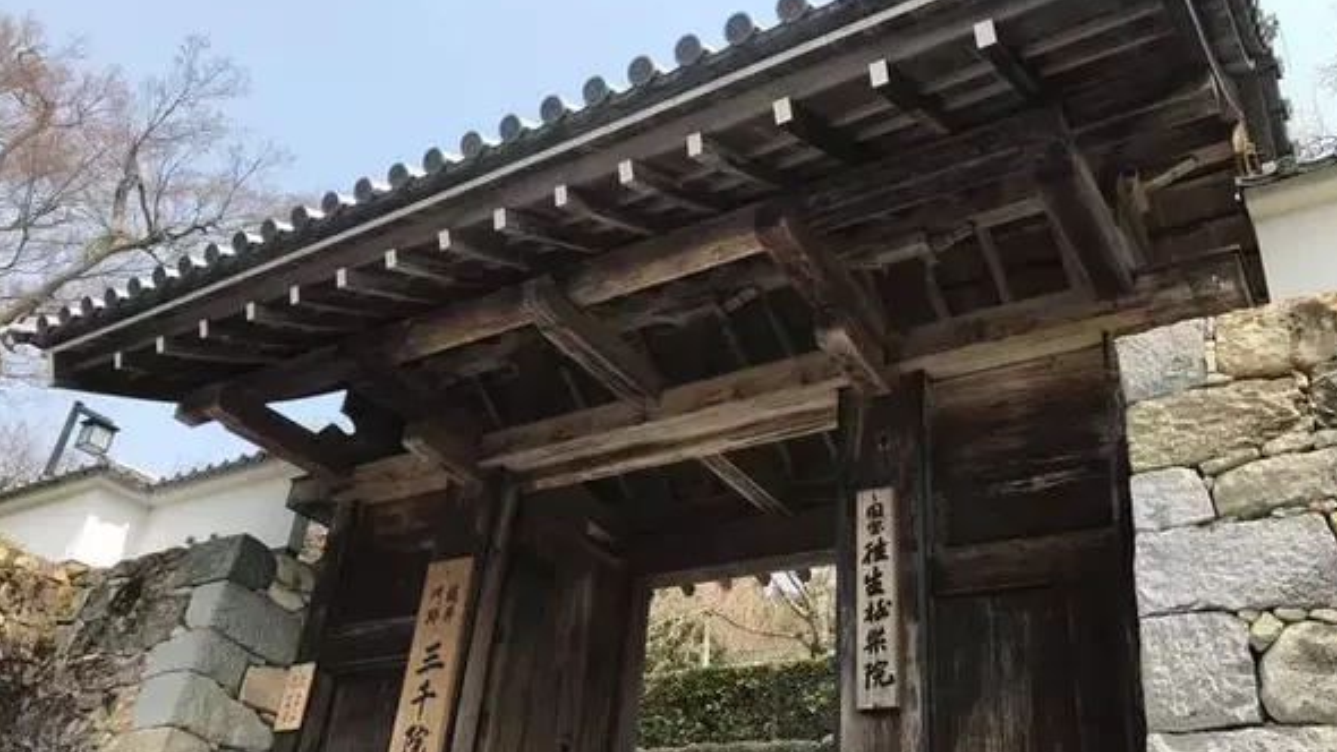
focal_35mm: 31
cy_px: 410
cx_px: 673
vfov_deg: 37.8
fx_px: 1099
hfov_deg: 62.6
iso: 20
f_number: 1.8
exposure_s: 1/1030
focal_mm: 3.99
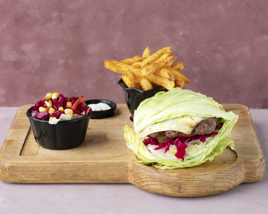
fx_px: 761
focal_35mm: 96
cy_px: 107
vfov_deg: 16.0
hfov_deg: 20.0
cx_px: 141
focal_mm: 85
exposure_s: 1/125
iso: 640
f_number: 8
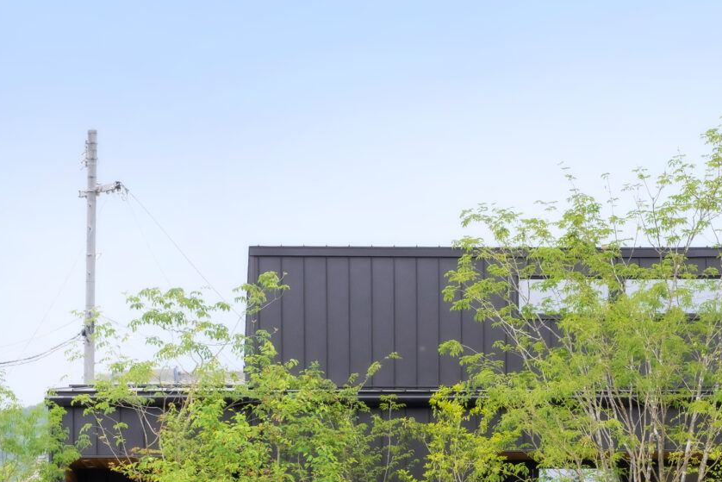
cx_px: 601
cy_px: 435
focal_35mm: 99
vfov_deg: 13.7
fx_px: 1986
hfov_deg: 20.3
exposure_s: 1/1000
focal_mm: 35.8
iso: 800
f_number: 5.6
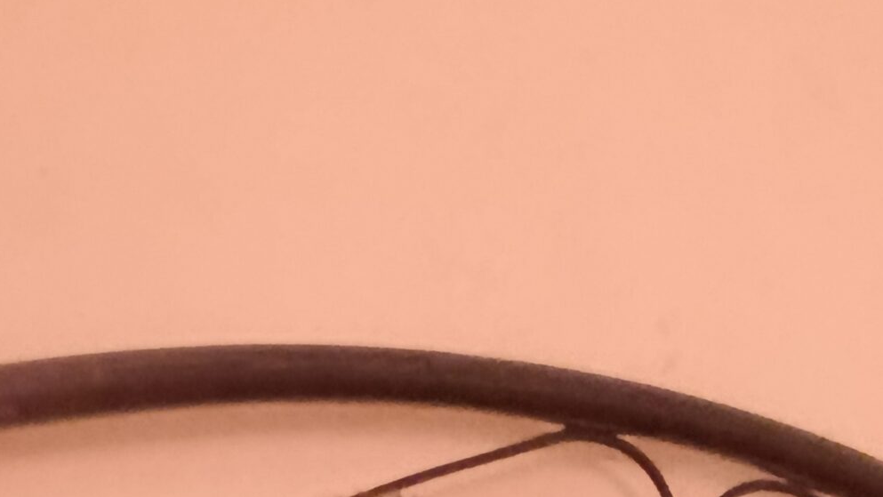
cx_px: 480
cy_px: 749
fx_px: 1710
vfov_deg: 15.3
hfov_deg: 28.9
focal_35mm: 73
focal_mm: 2.23
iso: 1684
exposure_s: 1/14.3
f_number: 2.2
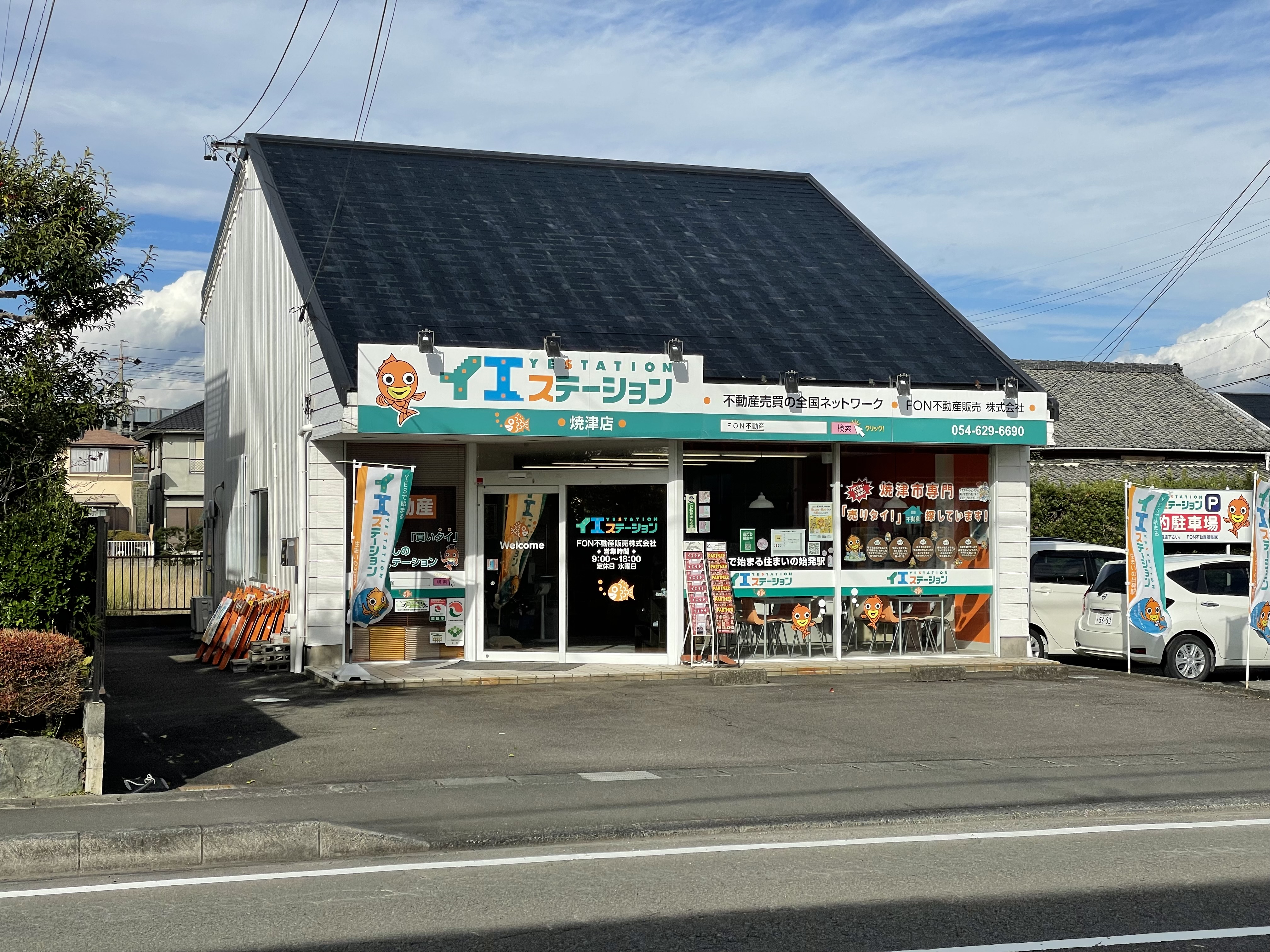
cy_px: 476
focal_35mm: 52
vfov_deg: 28.0
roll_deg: +0.5
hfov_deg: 36.8
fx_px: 1908
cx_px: 635
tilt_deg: +1.8
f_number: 2
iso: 25
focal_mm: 6
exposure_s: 1/2519
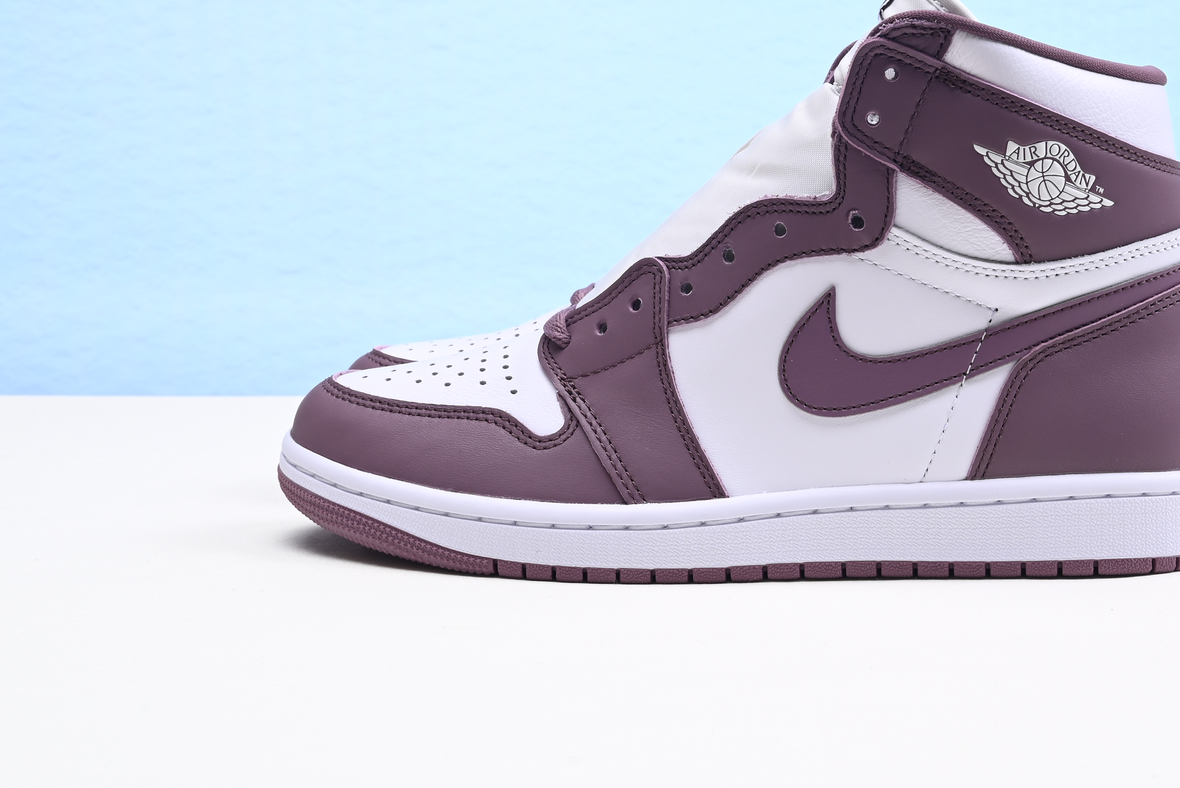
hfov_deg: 32.3
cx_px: 704
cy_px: 164
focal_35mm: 62
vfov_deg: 21.7
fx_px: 2033
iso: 100
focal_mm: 36
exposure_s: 1/2
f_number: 16
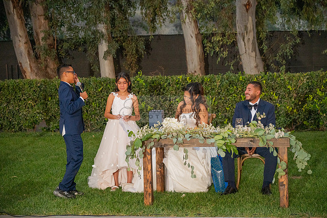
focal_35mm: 74
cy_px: 109
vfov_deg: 18.4
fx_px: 672
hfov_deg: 27.3
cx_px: 164
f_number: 4
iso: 2500
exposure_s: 1/200
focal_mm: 74
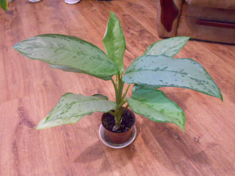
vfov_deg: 48.2
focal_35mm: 29
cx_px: 118
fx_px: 197
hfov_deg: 61.7
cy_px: 88
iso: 800
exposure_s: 1/8
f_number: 3.4
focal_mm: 5.3
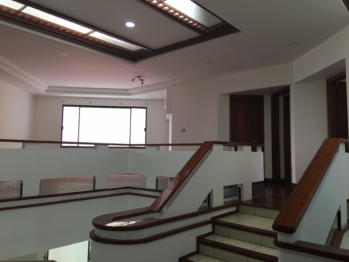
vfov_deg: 48.2
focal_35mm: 29
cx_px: 174
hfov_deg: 61.7
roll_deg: -1.0
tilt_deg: +4.8
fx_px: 292
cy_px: 131
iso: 25
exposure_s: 1/30
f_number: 2.2
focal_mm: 4.15
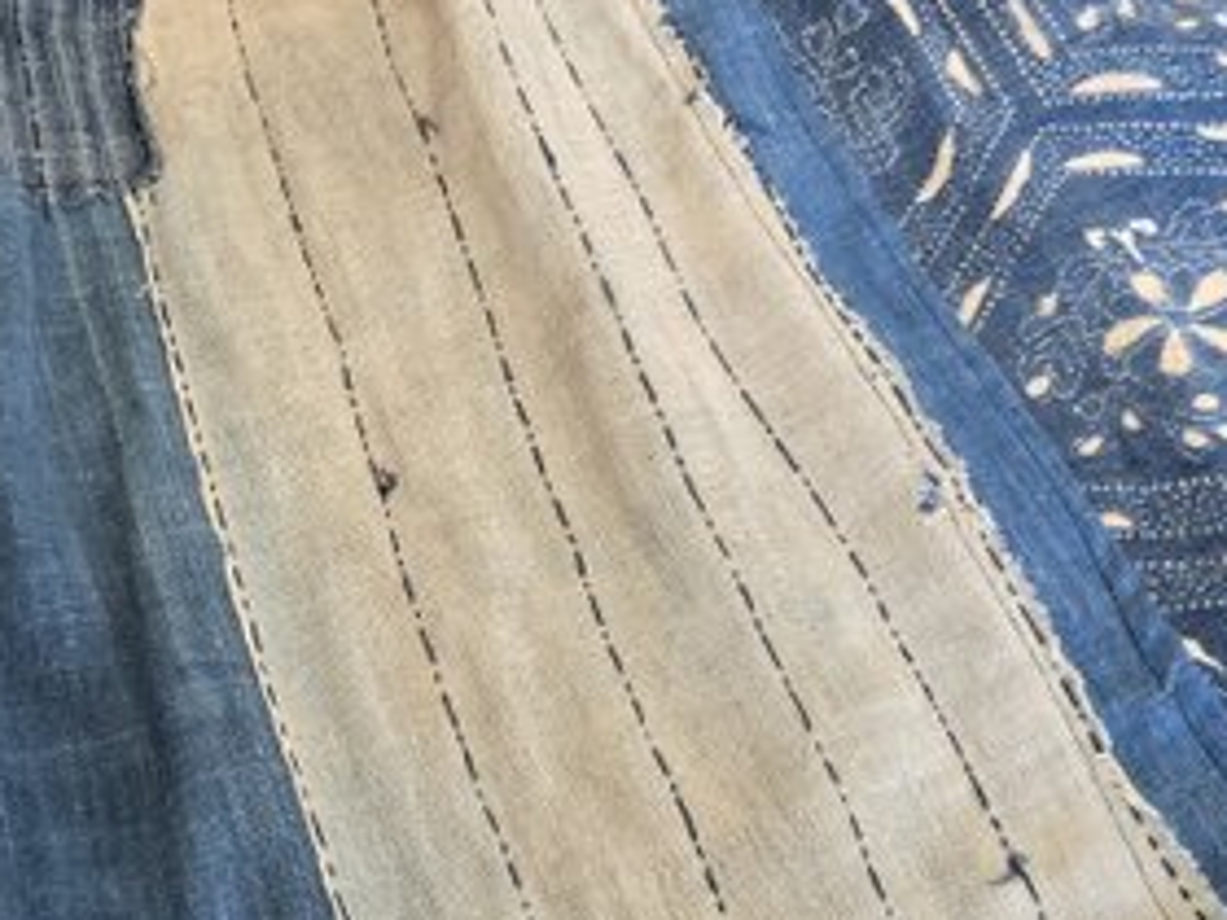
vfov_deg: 20.9
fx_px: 2481
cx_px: 379
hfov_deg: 27.6
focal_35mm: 70
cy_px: 315
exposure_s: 1/120
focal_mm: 6.3
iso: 500
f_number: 1.7
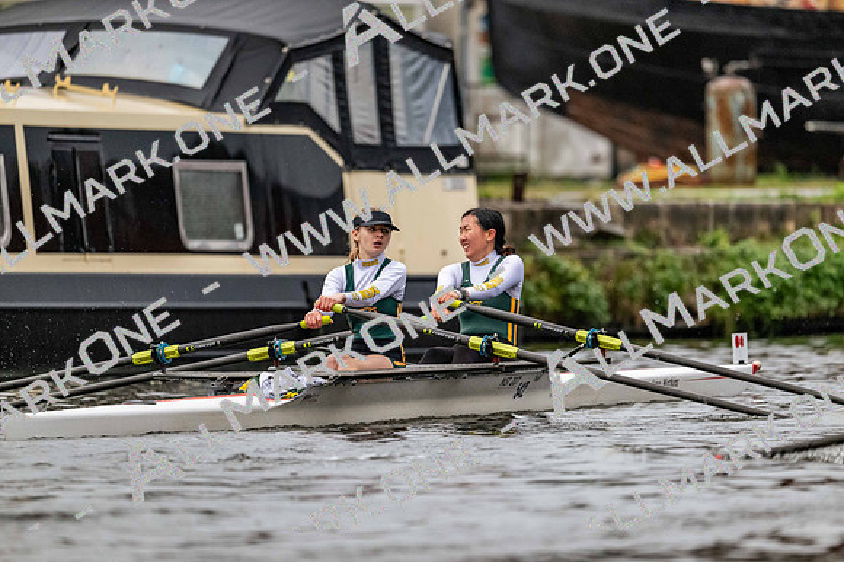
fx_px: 9374
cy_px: 281
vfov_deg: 3.4
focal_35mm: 400
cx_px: 422
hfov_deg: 5.2
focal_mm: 400
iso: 4500
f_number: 4.5
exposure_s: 1/2000
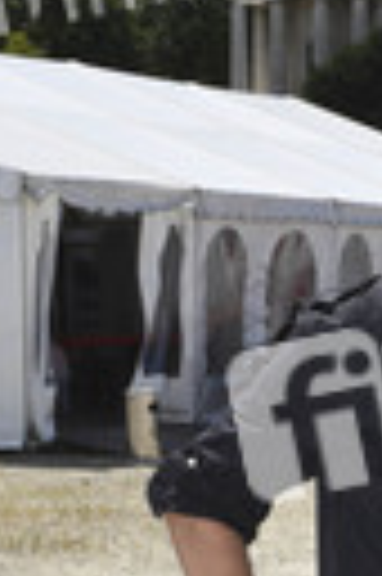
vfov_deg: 15.8
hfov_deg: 10.4
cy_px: 621
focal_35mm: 127
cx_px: 589
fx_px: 2020
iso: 100
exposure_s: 1/160
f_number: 14
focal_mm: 27
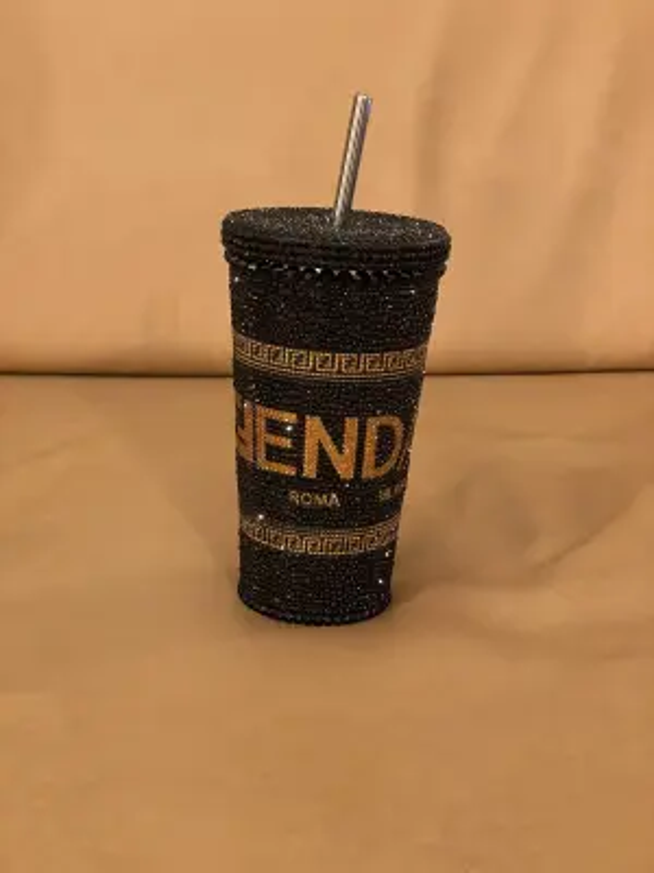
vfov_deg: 36.8
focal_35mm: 52
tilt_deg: -20.9
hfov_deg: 28.0
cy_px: 436
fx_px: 1310
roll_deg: +2.4
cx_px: 327
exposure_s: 1/50
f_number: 2
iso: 500
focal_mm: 6
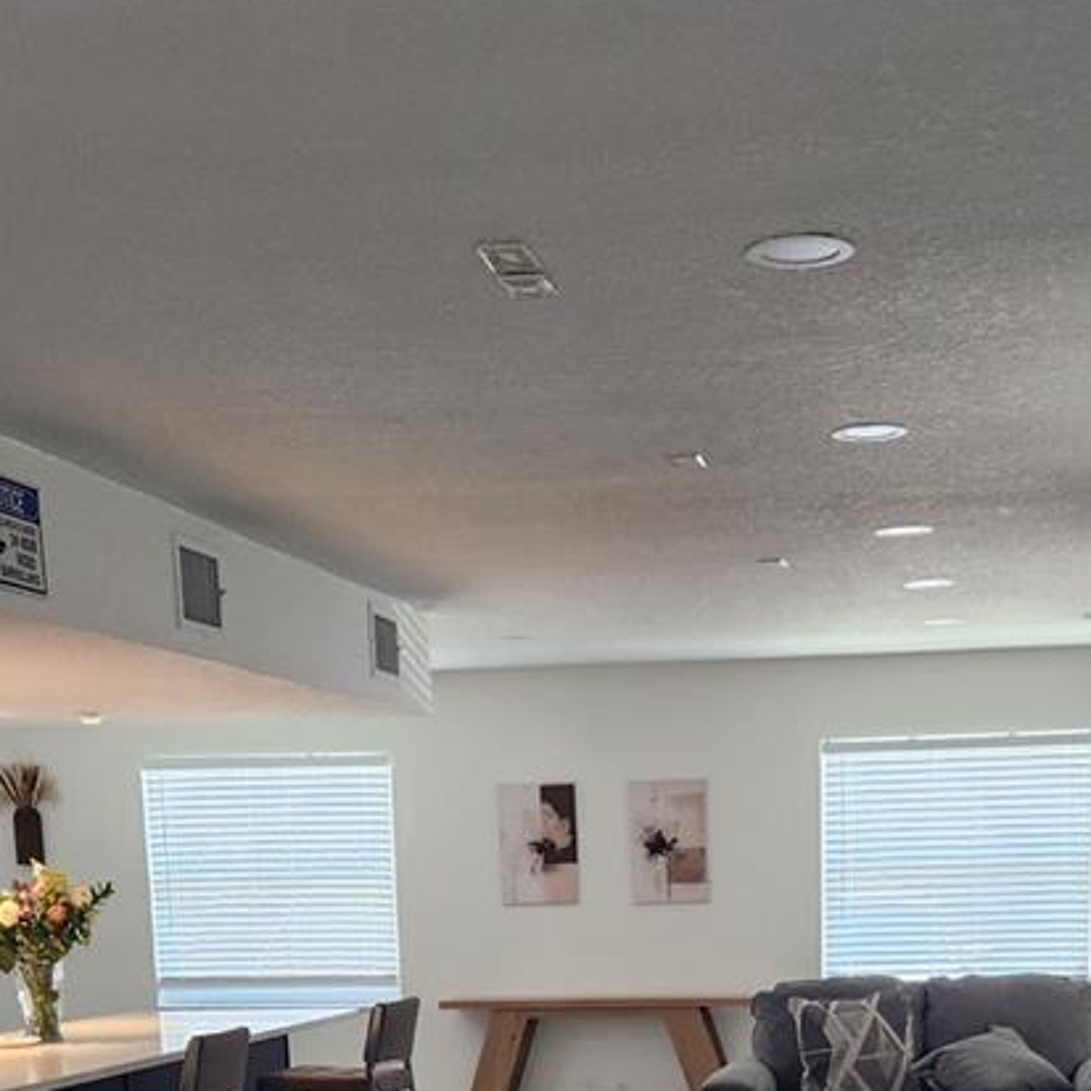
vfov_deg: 26.5
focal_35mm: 59
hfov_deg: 28.9
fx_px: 2104
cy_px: 1231
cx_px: 697
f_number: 1.8
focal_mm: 5.4
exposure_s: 1/120
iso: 200
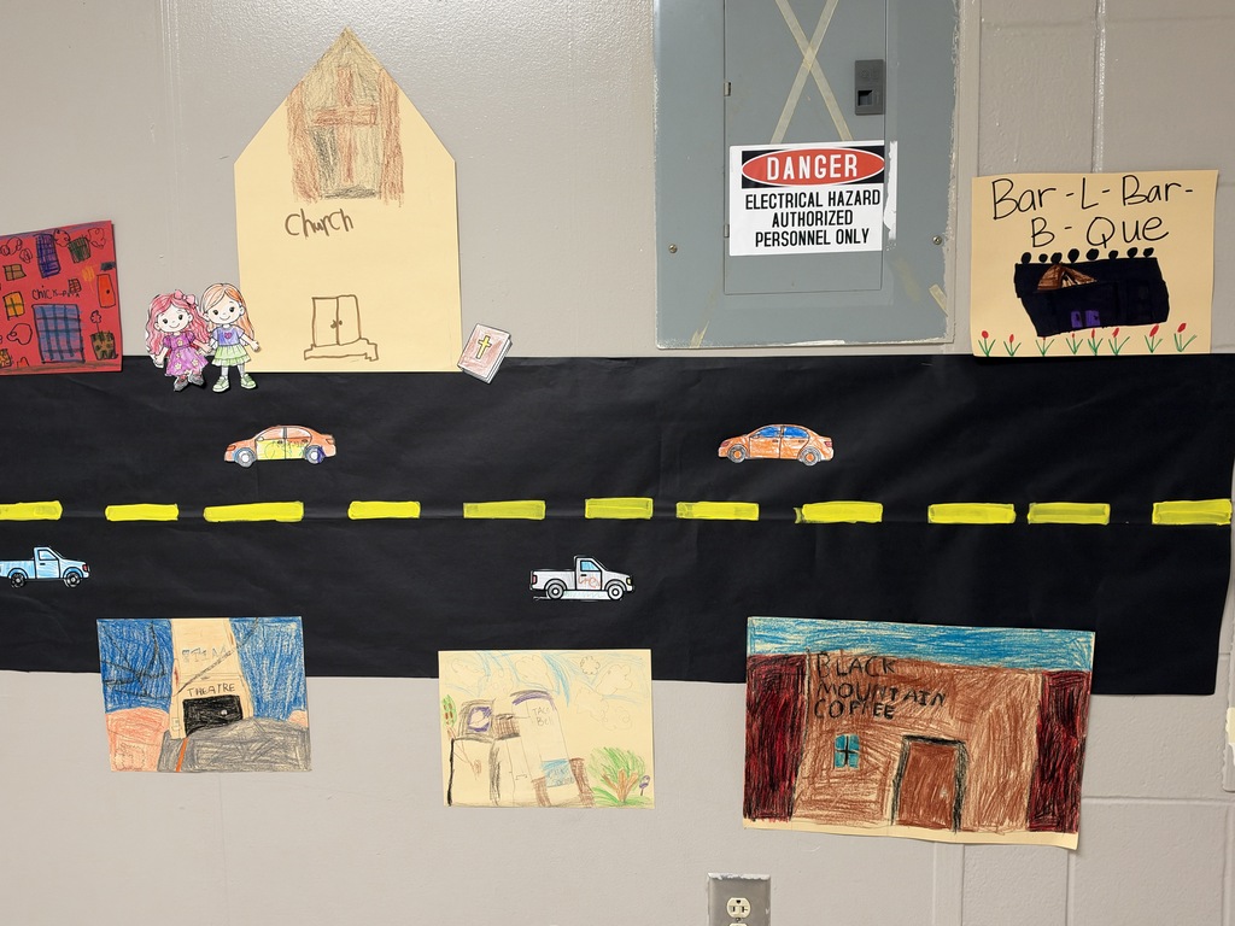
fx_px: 1035
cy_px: 463
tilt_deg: -5.7
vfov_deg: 48.2
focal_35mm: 29
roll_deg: +1.6
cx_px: 618
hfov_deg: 61.7
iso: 320
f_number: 1.8
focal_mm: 6.93
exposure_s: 1/120
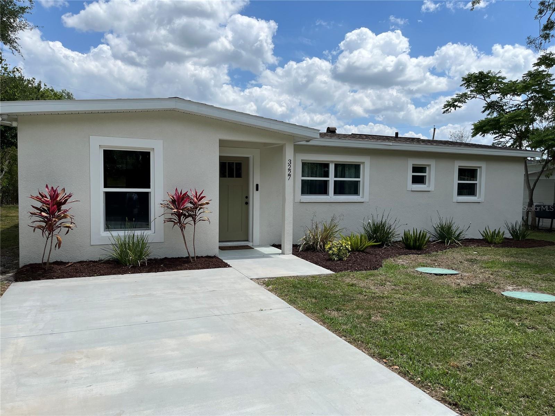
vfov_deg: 53.1
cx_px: 278
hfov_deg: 67.3
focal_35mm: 26
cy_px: 208
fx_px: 417
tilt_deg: -2.8
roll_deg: -0.2
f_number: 1.6
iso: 50
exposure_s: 1/4854
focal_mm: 5.1
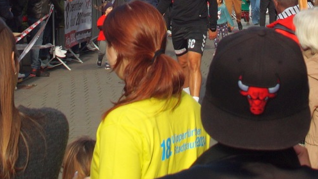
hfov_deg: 12.7
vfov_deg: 6.8
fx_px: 1433
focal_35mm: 170
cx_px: 151
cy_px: -203
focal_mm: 28
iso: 100
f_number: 10
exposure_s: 1/160
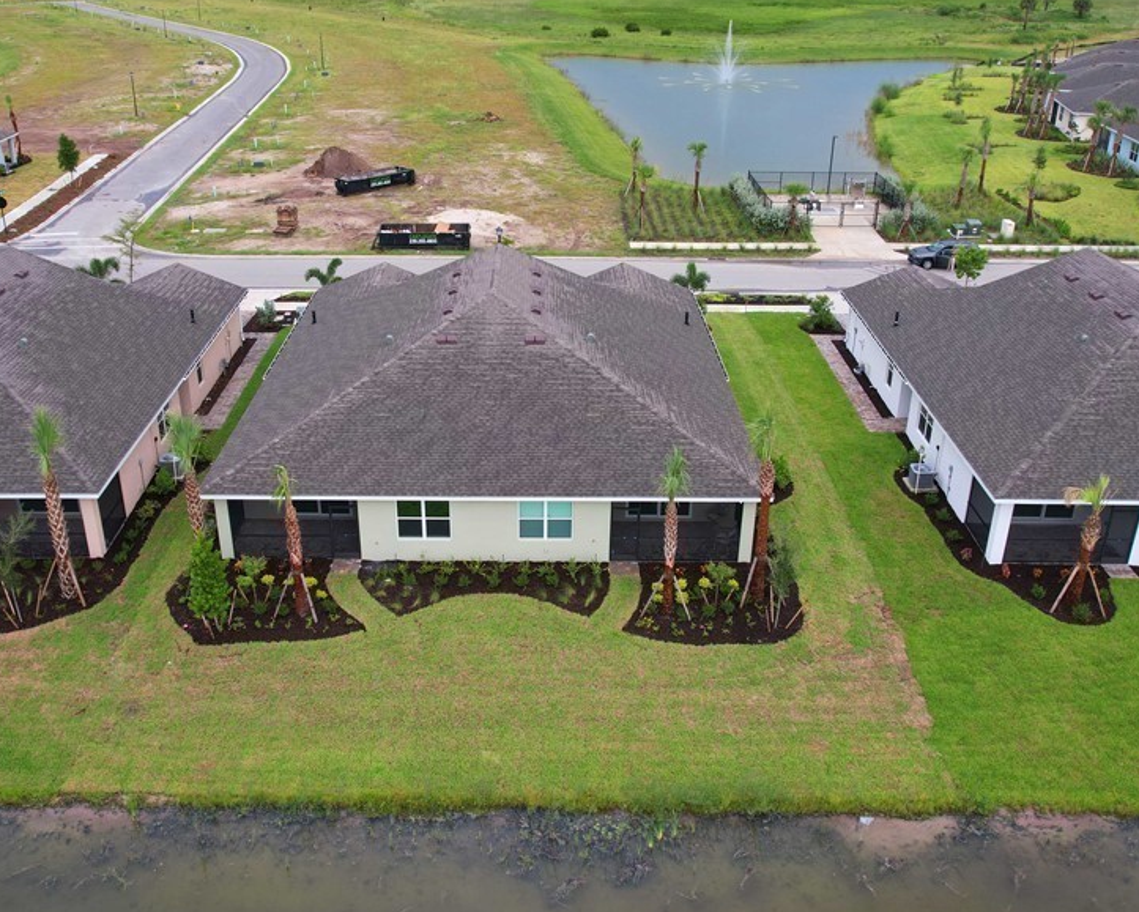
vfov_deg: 47.1
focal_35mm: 31
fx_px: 1045
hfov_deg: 57.1
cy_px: 414
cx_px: 517
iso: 100
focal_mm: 8.38
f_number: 2.8
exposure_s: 1/125
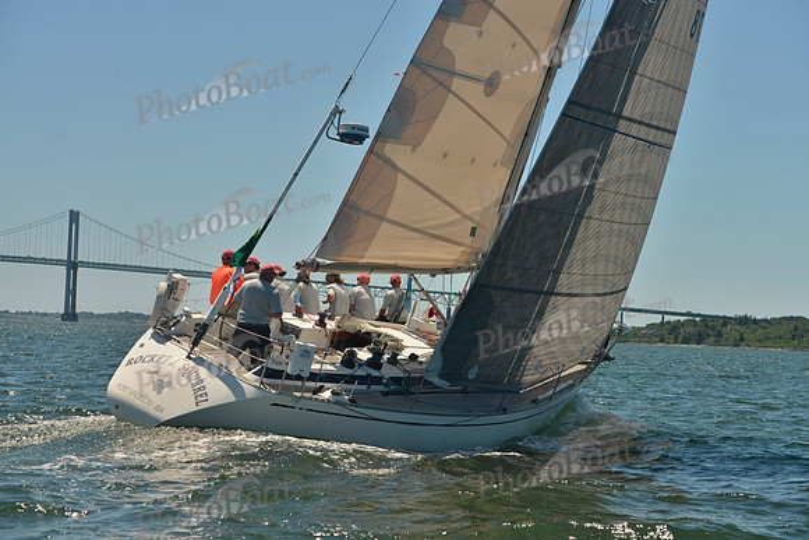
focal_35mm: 70
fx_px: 1573
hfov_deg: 28.8
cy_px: 270
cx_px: 404
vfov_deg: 19.5
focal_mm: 70
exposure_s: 1/800
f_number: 7.1
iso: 280
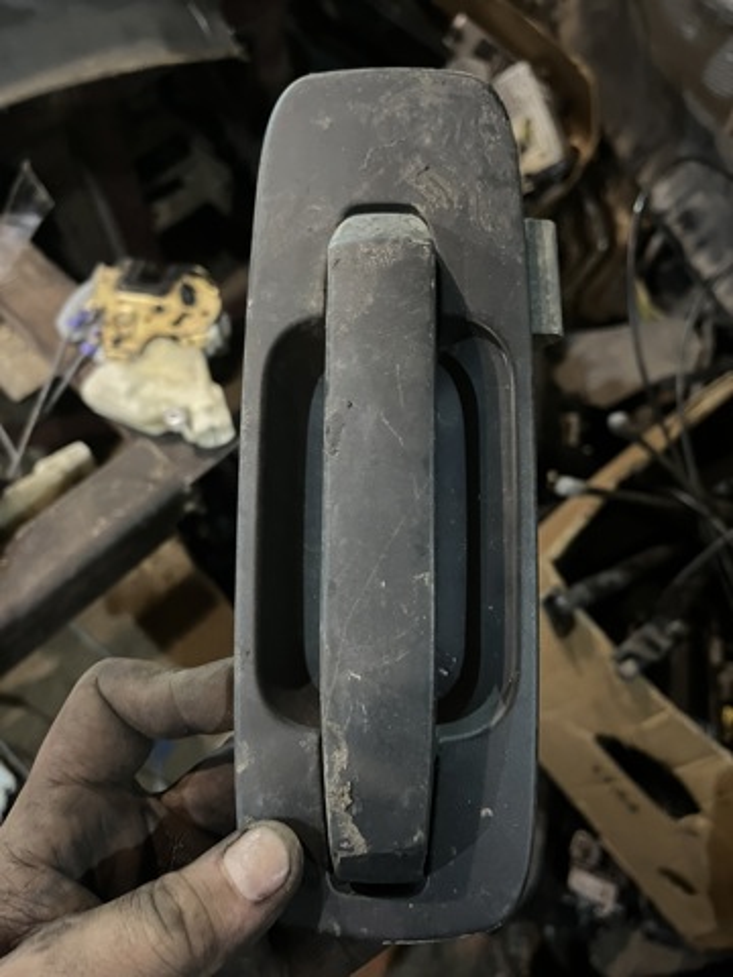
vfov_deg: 67.3
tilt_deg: -61.1
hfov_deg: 53.1
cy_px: 488
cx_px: 366
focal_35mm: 26
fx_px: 734
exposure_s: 1/25
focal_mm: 5.1
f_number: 1.6
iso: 1000
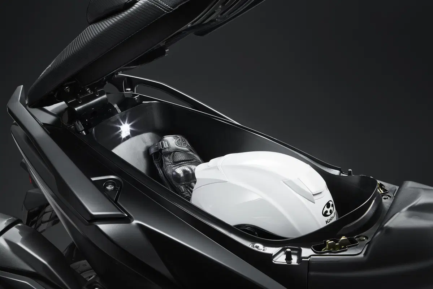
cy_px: 144
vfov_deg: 29.3
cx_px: 216
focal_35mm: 46
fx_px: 553
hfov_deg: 42.7
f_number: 16
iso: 200
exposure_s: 1/1.25
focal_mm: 46
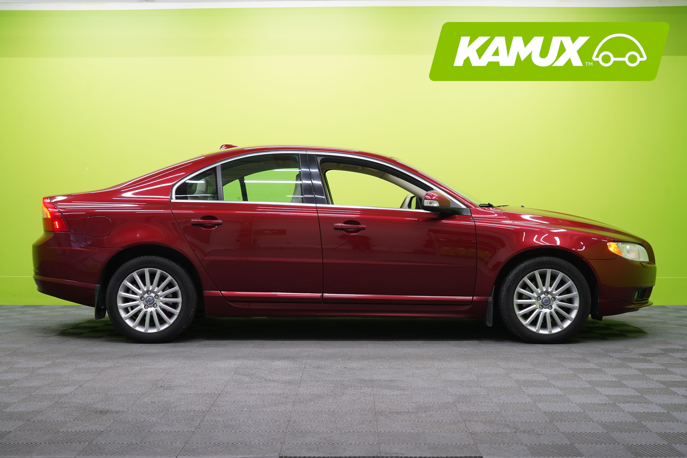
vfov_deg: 29.9
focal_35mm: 45
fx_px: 859
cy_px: 229
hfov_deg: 43.6
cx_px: 344
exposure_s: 1/25
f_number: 5
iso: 400
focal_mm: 45
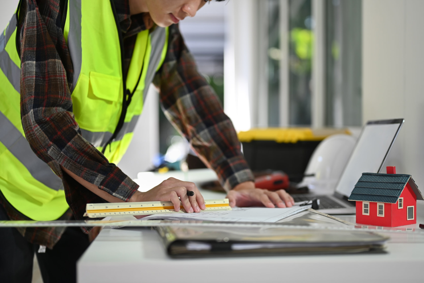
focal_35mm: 50
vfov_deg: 27.0
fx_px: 589
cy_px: 142
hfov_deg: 39.6
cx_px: 212
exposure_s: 1/800
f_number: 1.8
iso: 200
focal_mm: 50
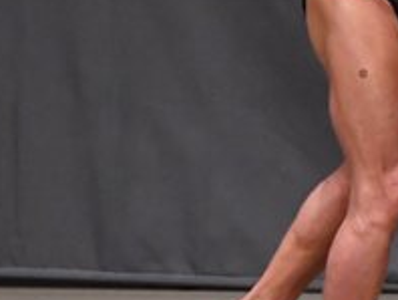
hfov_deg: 2.4
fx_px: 9393
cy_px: -54
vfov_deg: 1.8
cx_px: 427
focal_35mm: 816
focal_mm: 145
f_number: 5.6
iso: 6400
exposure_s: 1/400
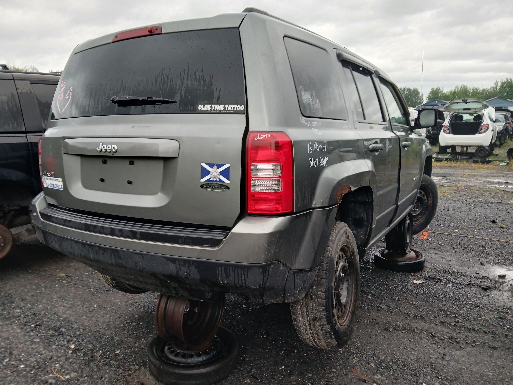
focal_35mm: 26
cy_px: 192
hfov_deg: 67.3
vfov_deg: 53.1
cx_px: 256
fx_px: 385
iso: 100
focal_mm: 3.98
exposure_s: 1/60
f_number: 1.8
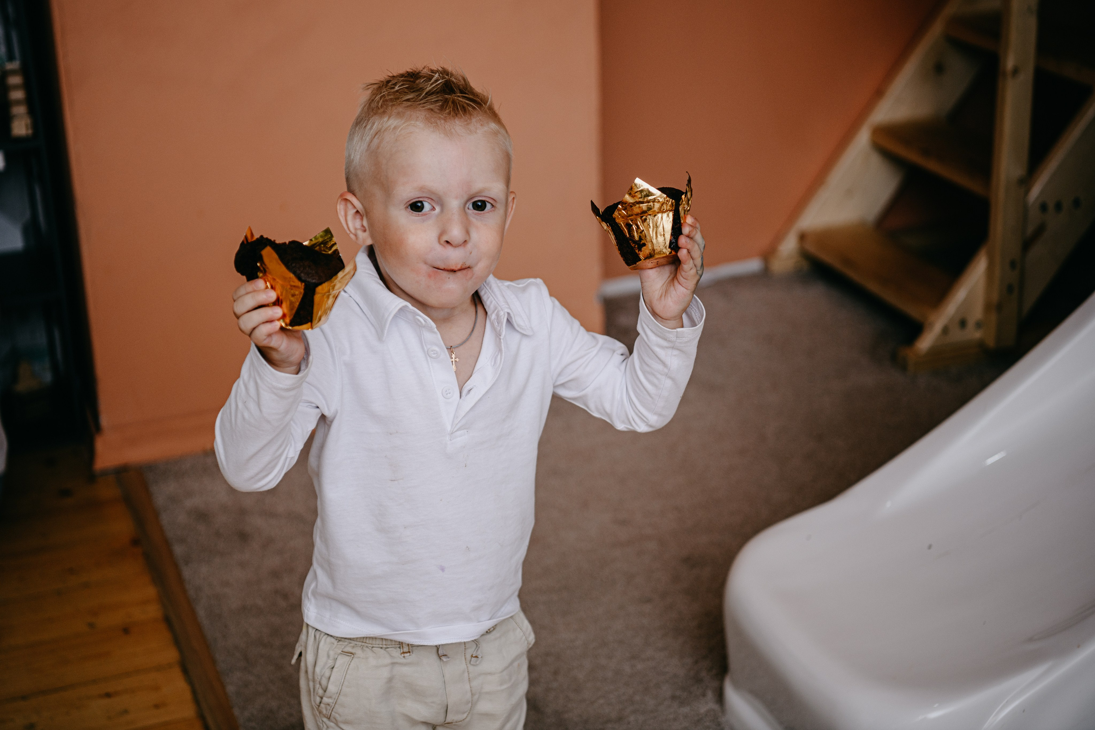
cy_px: 334
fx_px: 2147
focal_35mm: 71
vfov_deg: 19.3
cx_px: 500
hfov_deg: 28.6
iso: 125
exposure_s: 1/160
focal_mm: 65
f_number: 3.2
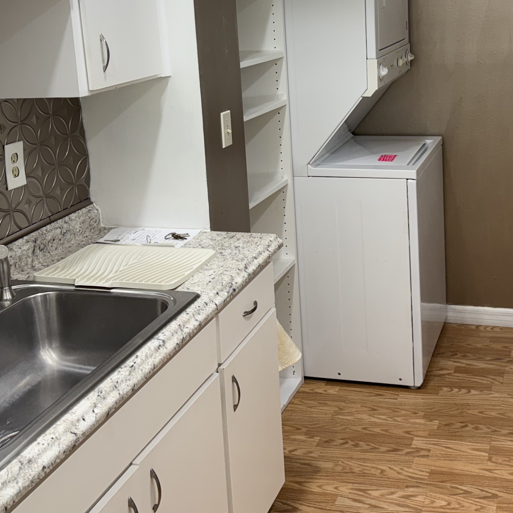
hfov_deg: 33.3
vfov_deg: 32.8
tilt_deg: -10.5
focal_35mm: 51
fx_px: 855
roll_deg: +2.9
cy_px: 134
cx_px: 317
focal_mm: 5.96
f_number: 1.6
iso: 64
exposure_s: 1/120
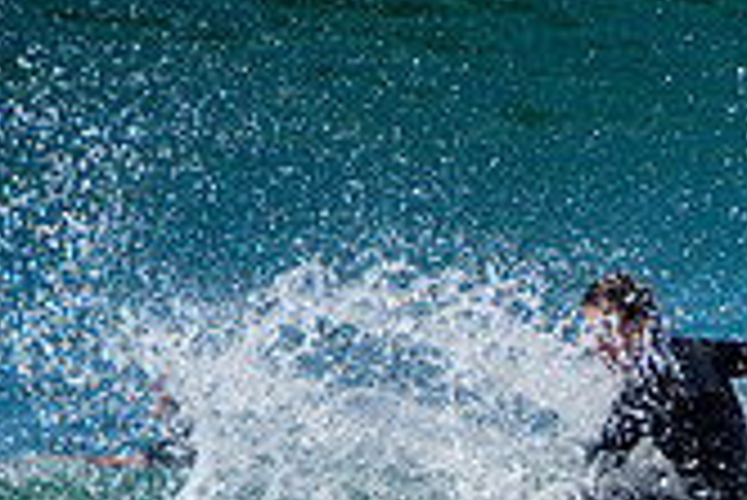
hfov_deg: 1.0
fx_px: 43570
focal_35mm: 2098
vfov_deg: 0.7
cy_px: 782
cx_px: 684
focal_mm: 400
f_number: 5.6
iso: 250
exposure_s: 1/2000
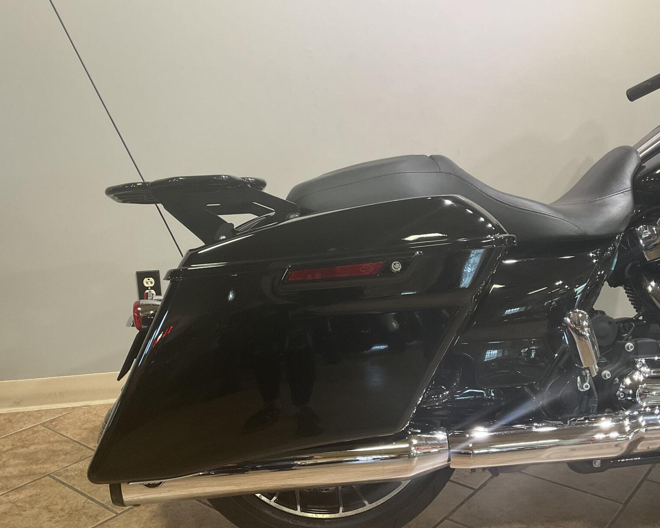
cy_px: 309
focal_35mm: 37
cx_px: 326
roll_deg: +0.4
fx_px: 723
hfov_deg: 49.1
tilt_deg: -17.2
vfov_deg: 40.0
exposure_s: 1/60
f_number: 1.8
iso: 80
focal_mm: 3
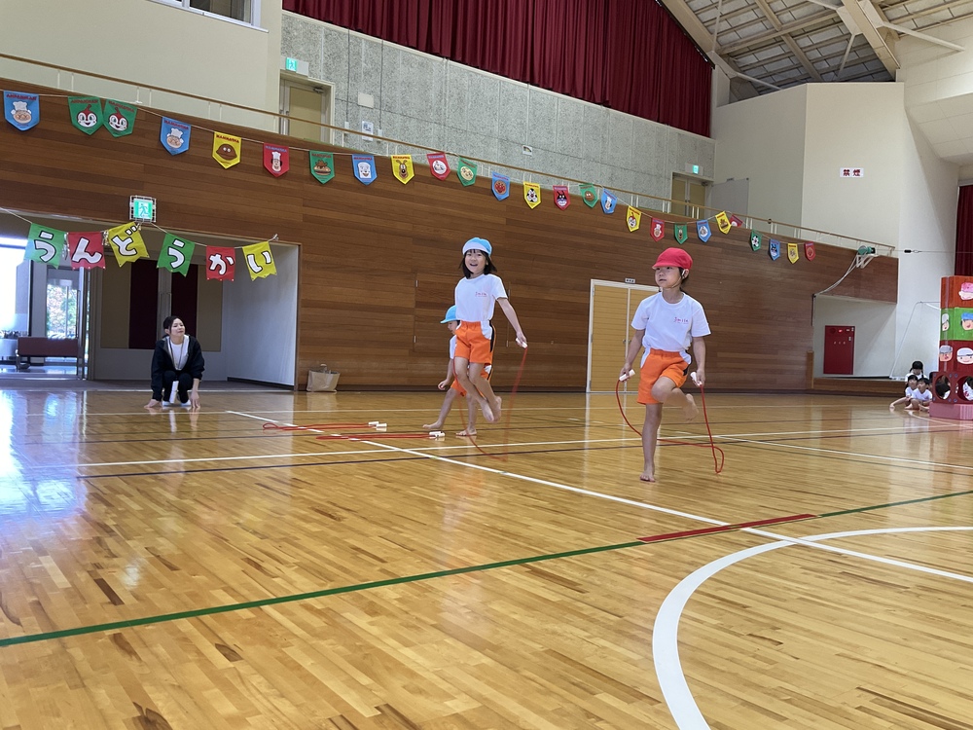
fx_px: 815
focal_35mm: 29
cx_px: 486
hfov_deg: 61.7
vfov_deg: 48.2
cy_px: 365
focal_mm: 3
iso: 64
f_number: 1.8
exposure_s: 1/122
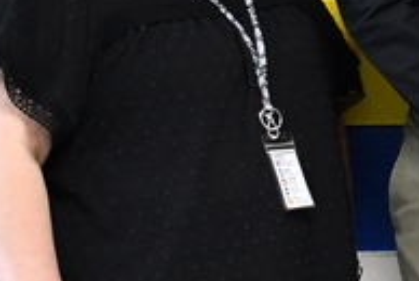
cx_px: 760
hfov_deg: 11.0
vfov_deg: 7.9
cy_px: 68
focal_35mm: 174
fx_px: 2028
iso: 2500
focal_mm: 22
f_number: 3.5
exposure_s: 1/125
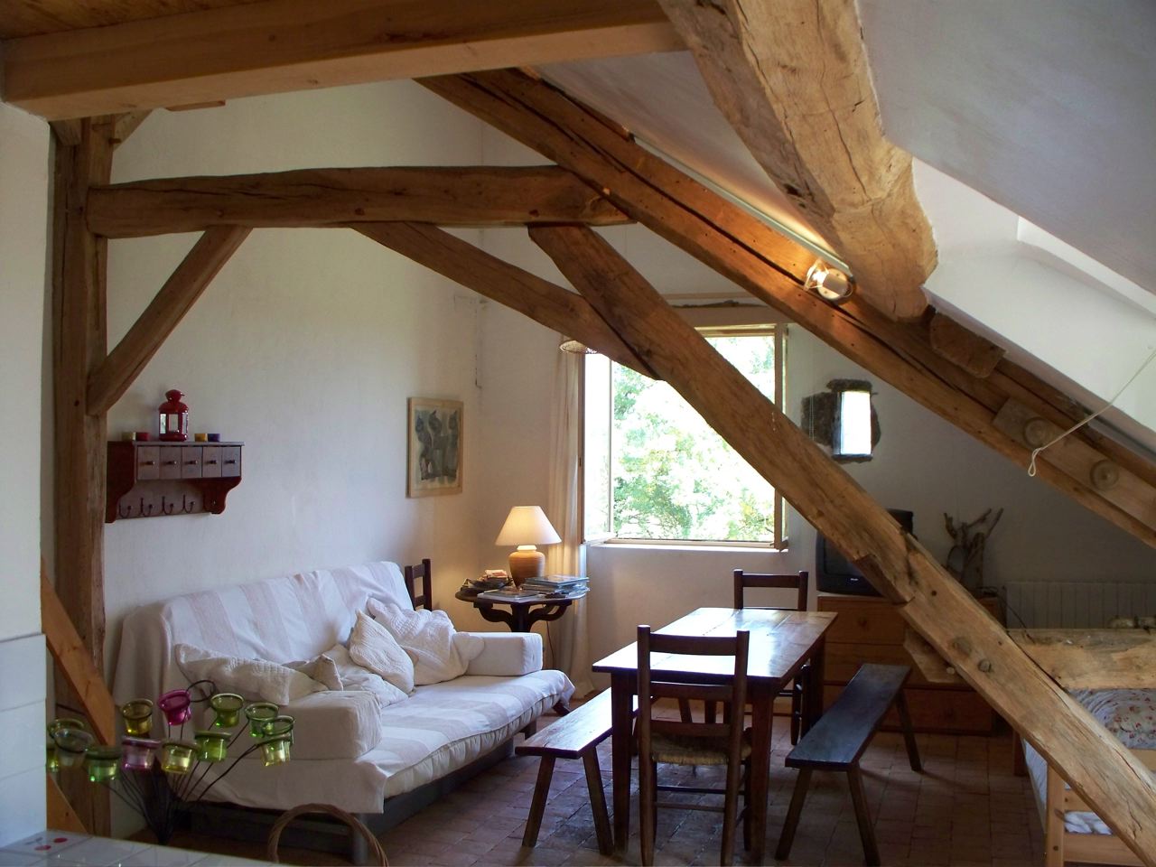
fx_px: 1202
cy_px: 434
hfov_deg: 51.4
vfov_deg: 39.7
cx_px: 578
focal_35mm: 36
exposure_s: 1/125
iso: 250
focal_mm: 7.54
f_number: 2.8
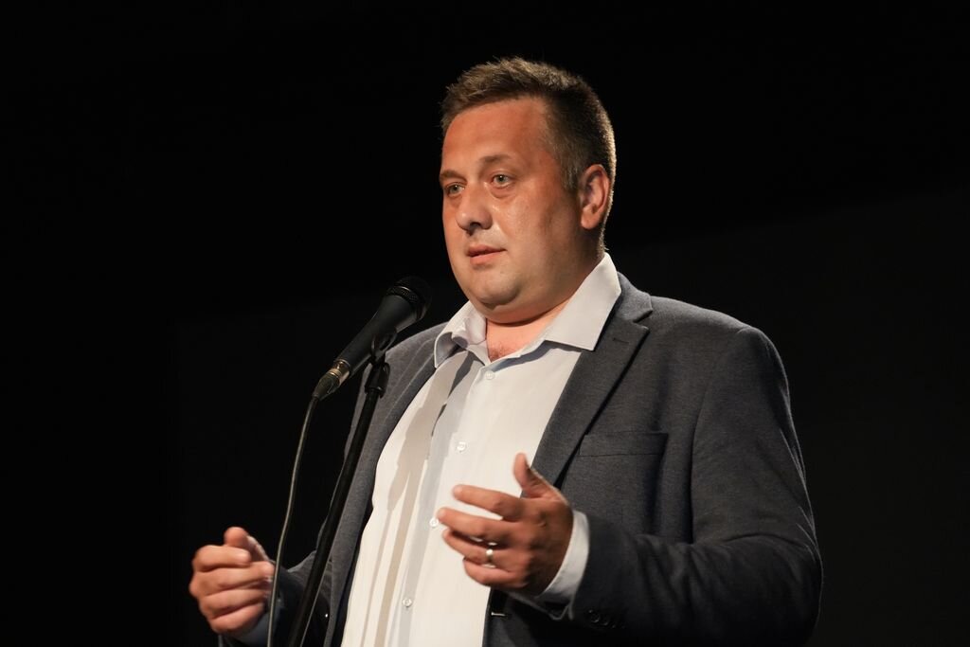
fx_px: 4635
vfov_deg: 8.0
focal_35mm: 172
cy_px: 324
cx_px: 485
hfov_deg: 11.9
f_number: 6.3
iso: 10000
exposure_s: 1/200
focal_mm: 172
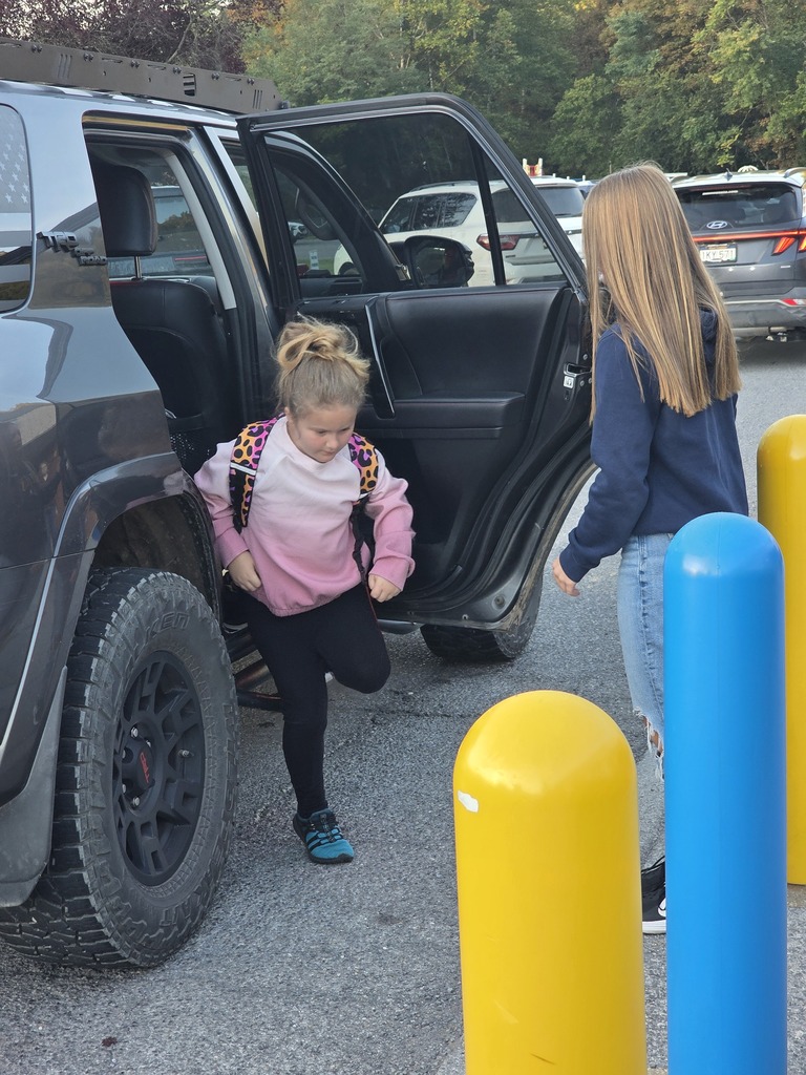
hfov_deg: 21.3
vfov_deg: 28.2
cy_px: 538
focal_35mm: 69
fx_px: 2142
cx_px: 403
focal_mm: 7.9
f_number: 2.4
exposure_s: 1/120
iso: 80
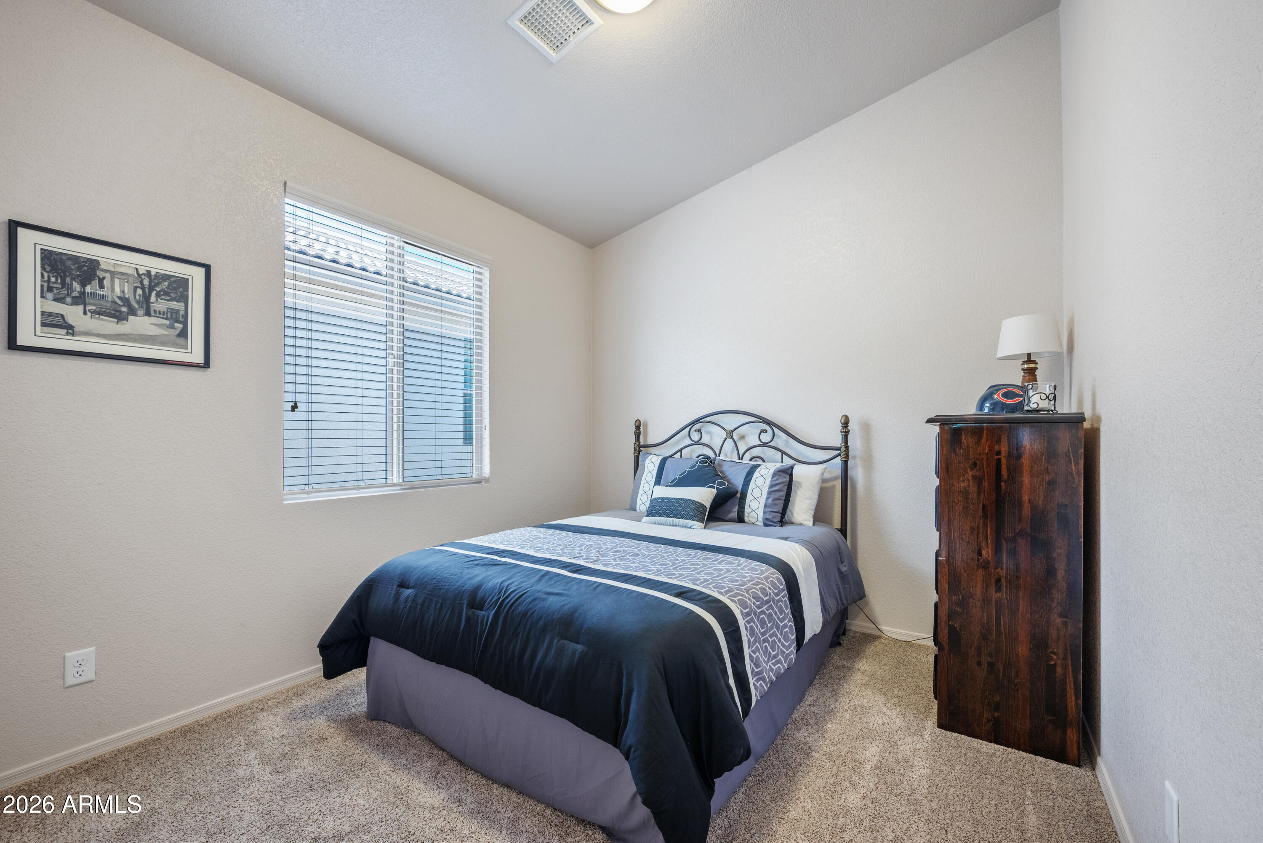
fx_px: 491
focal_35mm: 14
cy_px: 422
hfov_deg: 104.2
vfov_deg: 81.2
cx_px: 632
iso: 250
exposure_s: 1/1.67
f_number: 9
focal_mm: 14
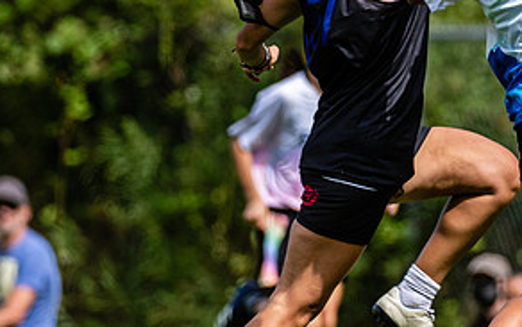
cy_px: 83
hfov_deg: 1.7
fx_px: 18053
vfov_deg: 1.0
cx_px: 602
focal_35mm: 1268
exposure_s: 1/2000
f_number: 4
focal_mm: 310
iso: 200
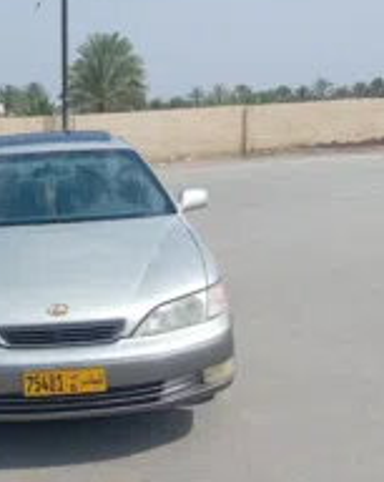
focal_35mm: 55
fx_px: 783
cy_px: 304
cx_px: 45
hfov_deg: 26.7
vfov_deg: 34.0
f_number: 1.8
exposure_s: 1/932
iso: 100
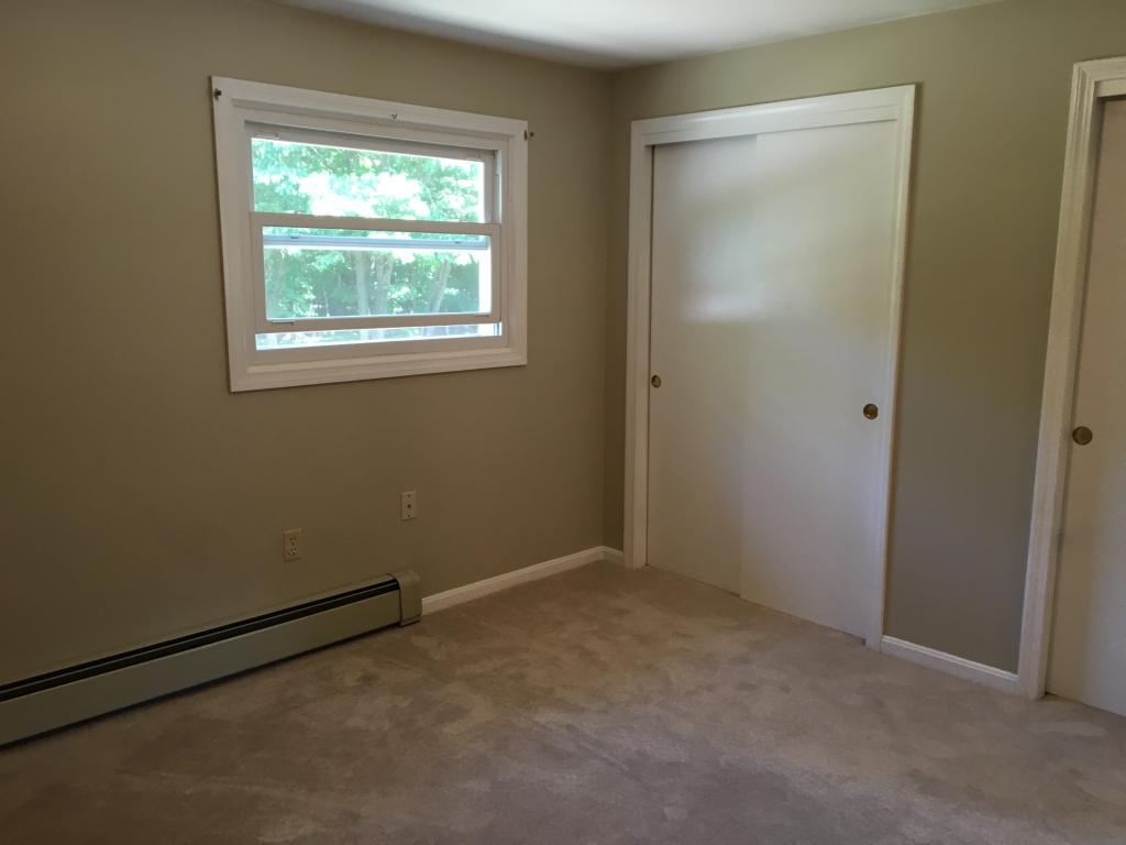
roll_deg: +0.8
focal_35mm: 29
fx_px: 943
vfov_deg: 48.2
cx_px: 563
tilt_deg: -9.0
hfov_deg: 61.7
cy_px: 422
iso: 64
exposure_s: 1/30
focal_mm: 4.15
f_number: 2.2
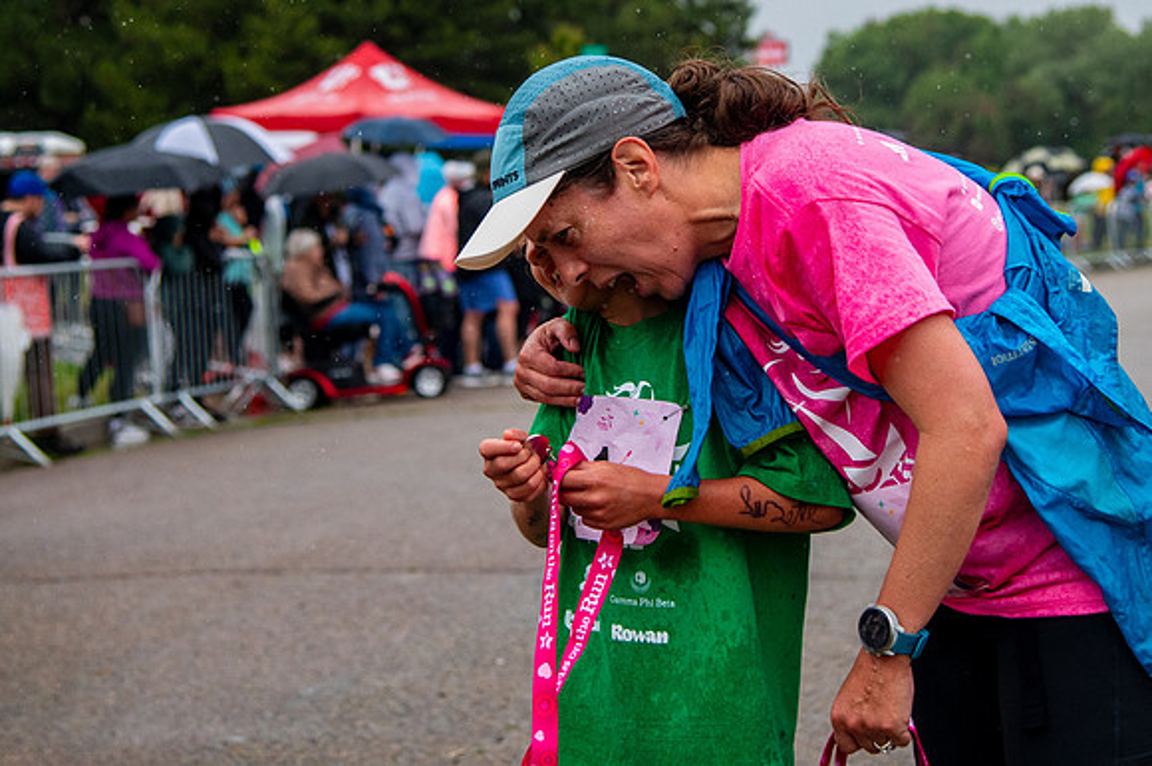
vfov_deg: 16.7
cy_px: 169
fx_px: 2591
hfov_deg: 25.1
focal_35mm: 81
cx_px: 576
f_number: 4
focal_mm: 52
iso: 1600
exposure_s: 1/2500
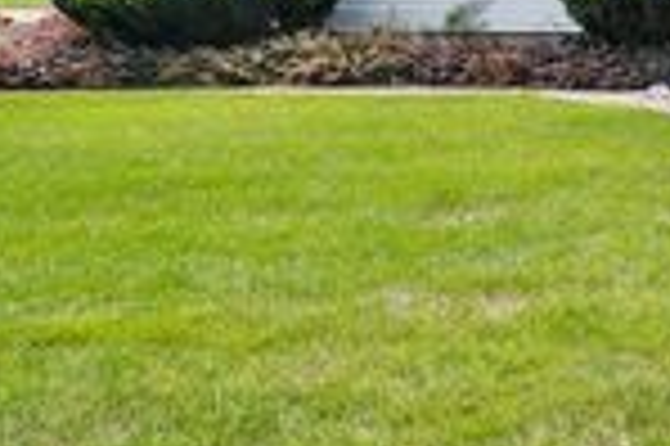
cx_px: 922
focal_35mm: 57
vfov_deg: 20.9
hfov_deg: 27.7
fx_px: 1060
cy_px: -182
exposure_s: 1/125
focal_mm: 17
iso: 400
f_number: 9
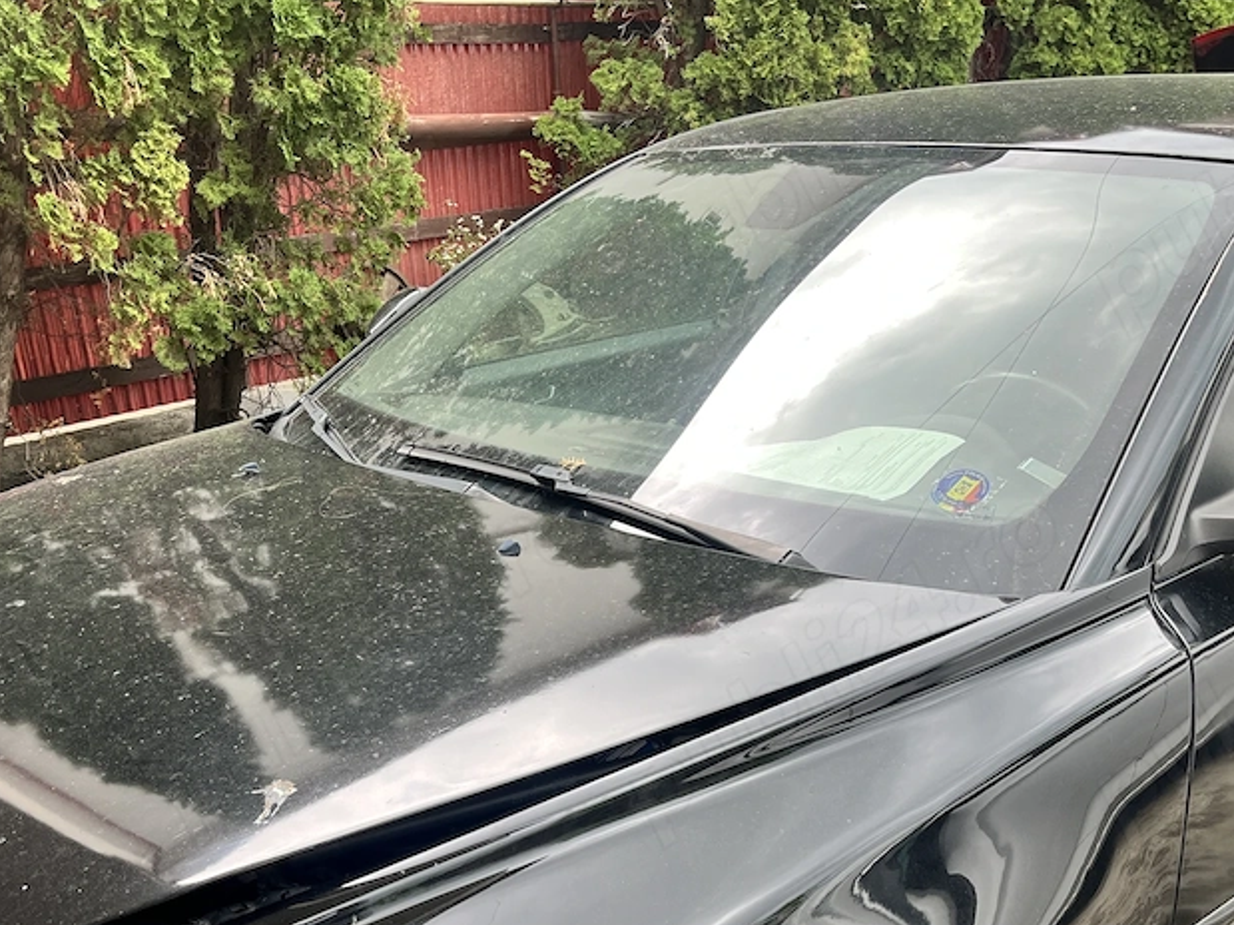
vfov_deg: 33.6
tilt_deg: -22.6
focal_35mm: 42
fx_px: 1497
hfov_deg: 44.8
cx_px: 608
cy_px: 698
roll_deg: +1.9
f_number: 1.6
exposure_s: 1/121
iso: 50
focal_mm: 5.1
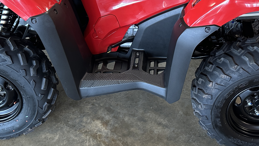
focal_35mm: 47
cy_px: -3
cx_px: 144
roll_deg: -0.4
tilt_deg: -27.2
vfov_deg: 24.2
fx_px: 323
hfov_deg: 43.7
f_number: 1.78
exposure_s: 1/60
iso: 320
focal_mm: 6.86
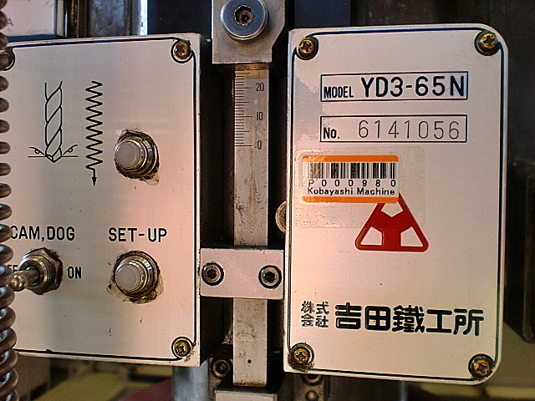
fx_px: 541
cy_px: 200
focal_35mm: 35
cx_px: 268
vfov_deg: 40.7
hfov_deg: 52.6
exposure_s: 1/60
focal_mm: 6.3
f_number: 3.1
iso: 125
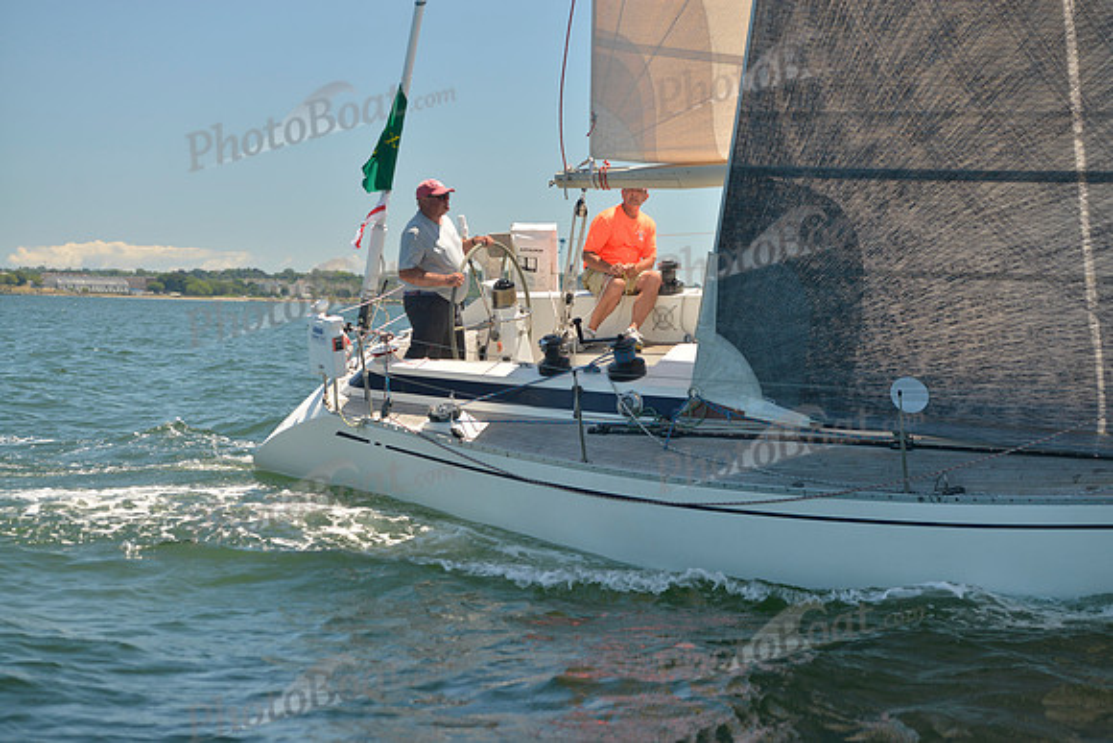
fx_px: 2165
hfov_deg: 28.8
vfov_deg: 19.5
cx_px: 556
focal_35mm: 70
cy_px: 372
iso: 280
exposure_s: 1/800
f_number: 4.5
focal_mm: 70
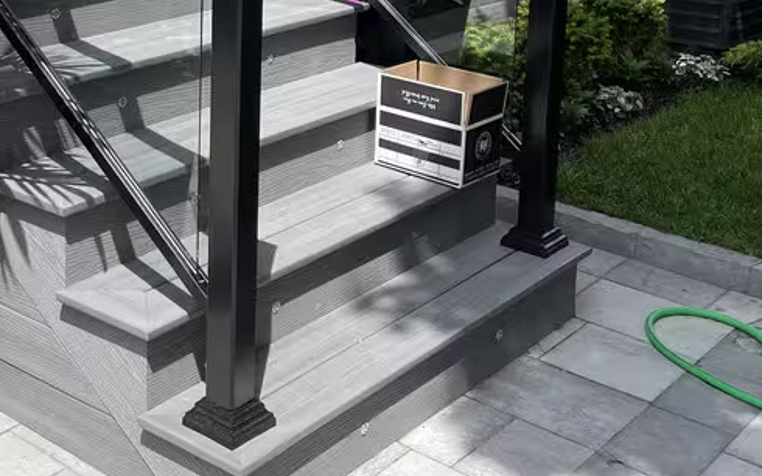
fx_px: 1246
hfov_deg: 33.0
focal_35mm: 60
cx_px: 150
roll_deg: -0.8
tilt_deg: -8.5
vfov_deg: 20.6
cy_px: -42
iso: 32
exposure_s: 1/2020
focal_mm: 4.2
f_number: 1.6
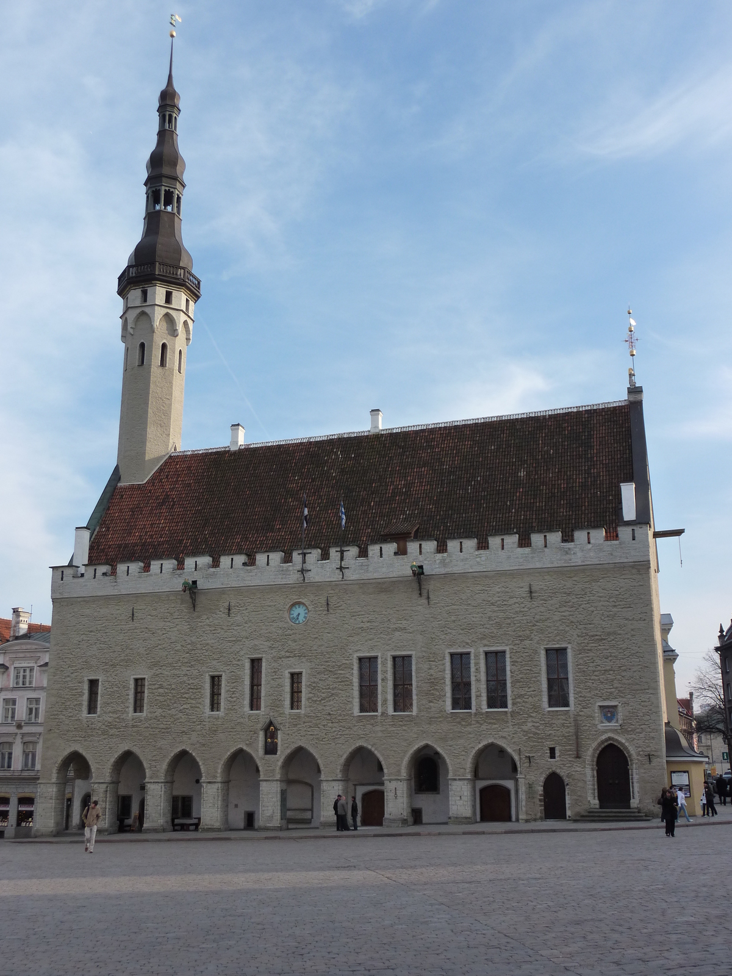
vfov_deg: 50.1
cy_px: 488
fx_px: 1043
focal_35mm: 37
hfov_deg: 38.7
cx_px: 366
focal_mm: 6.1
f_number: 4
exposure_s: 1/400
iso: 125
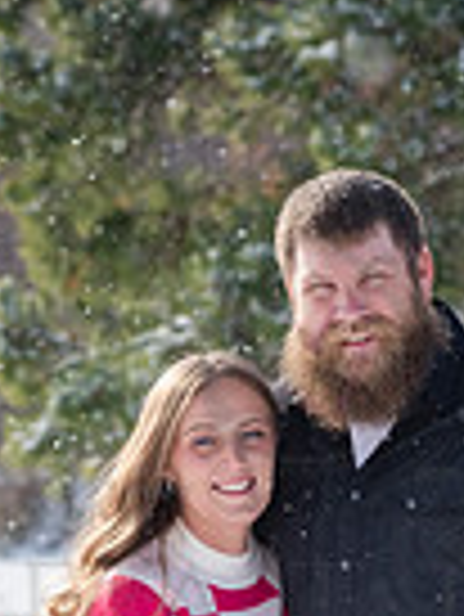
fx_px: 6299
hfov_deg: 4.2
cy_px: 760
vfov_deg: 5.6
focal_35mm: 353
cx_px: 320
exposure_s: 1/1000
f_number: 8
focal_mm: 112
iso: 640
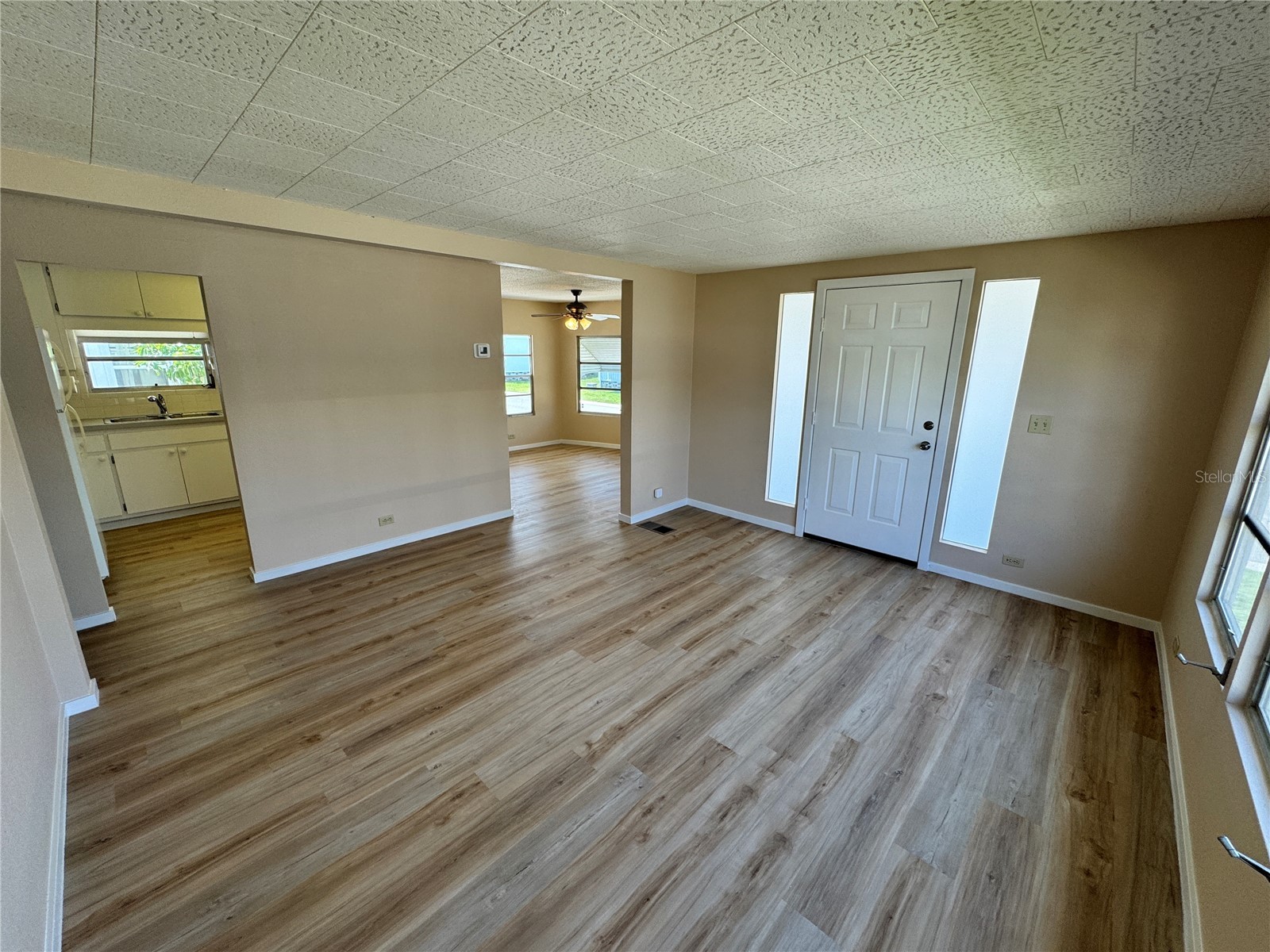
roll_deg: -0.7
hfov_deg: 102.1
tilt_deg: -14.8
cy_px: 476
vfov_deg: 85.7
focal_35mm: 14
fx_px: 514
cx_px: 635
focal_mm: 2.22
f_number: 2.2
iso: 64
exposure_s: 1/120
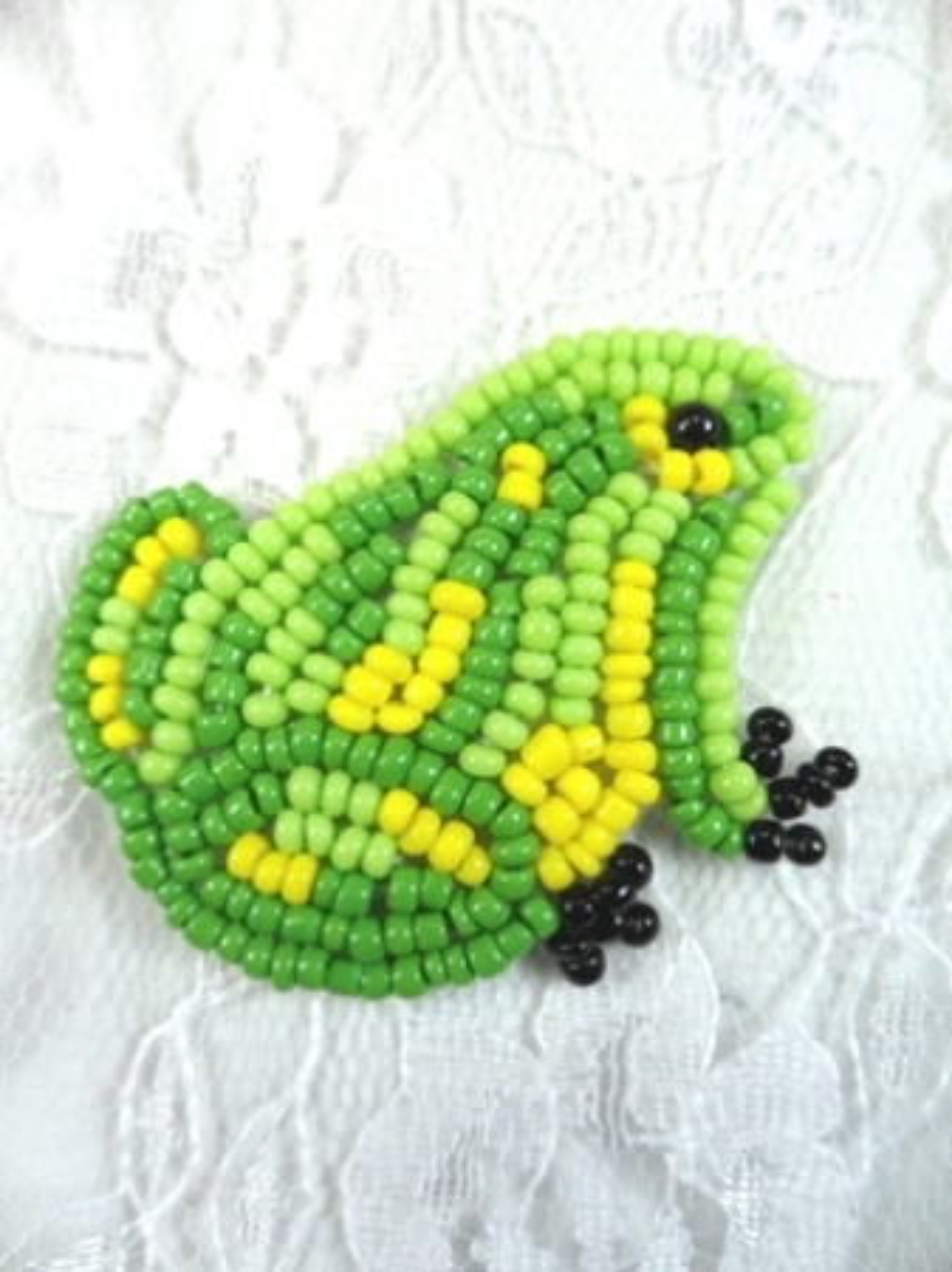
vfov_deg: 65.4
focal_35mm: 27
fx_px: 991
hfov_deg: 51.3
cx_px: 476
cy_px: 636
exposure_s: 1/350
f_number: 3.5
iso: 80
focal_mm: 4.9
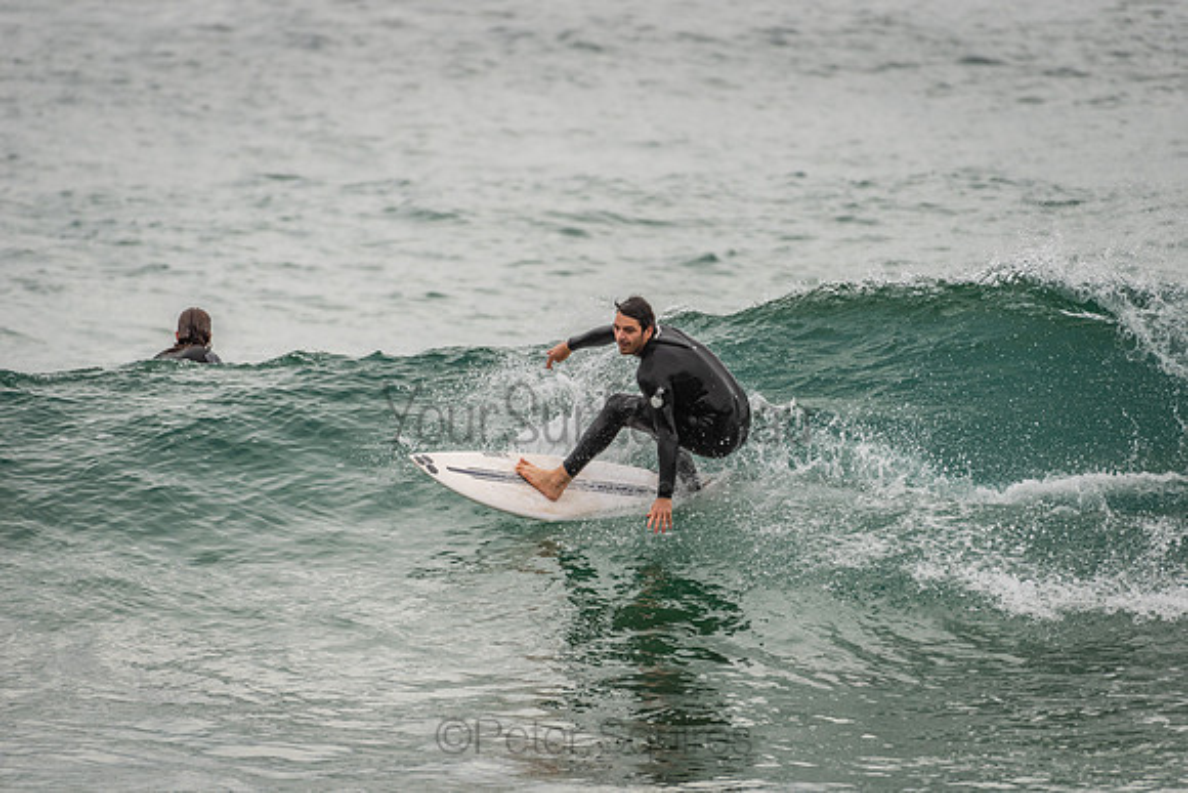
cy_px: 396
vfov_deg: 2.8
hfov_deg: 4.1
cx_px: 594
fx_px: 16503
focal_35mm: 500
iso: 320
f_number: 5.6
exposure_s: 1/2000
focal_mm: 500
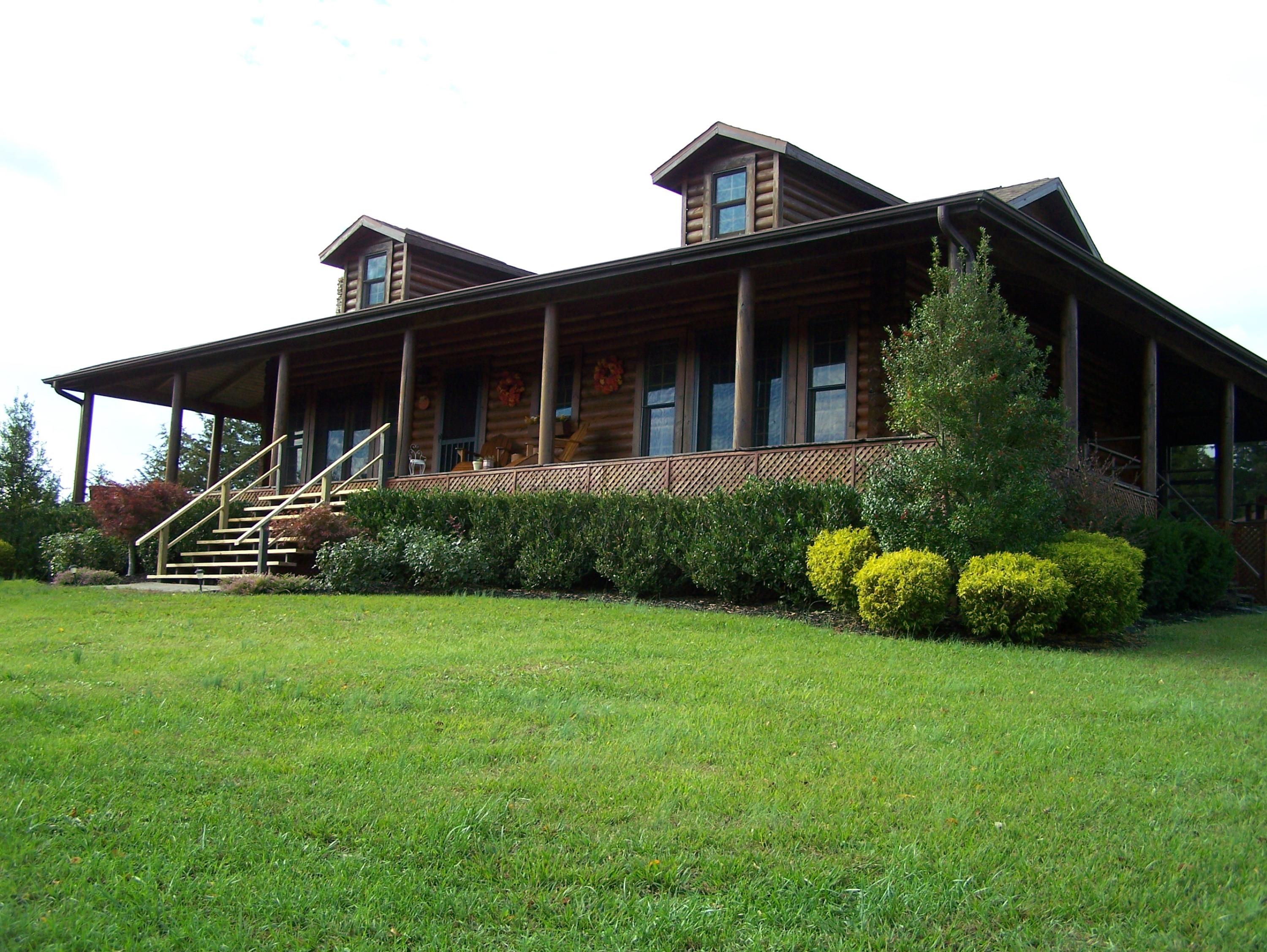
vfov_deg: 37.8
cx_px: 634
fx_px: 1392
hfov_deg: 48.9
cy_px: 476
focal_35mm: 38
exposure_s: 1/320
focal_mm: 6.3
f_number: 2.8
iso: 80
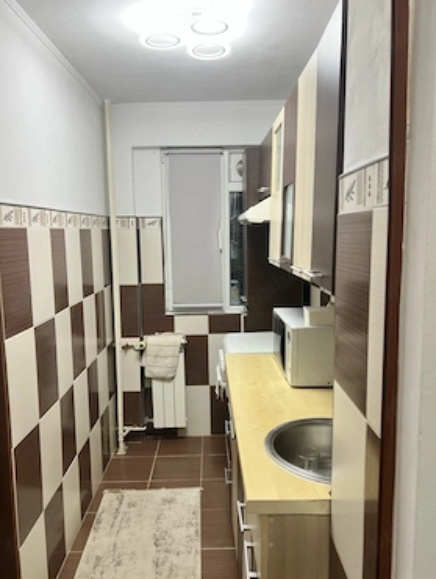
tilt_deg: -7.5
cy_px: 289
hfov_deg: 49.8
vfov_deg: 63.4
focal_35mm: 28
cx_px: 208
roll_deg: +1.2
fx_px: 469
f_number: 1.5
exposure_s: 1/100
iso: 100
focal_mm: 5.7
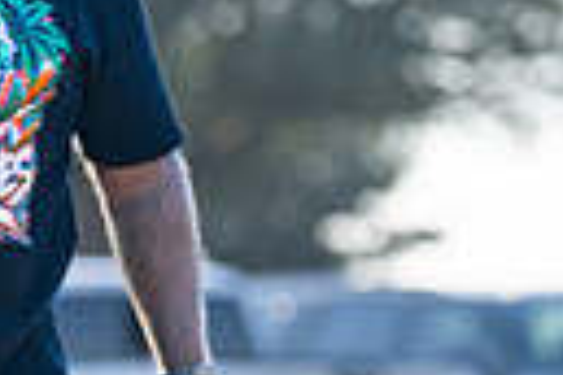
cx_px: -330
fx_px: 12494
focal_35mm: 799
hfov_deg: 2.6
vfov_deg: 1.7
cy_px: 383
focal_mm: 122
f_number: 2.8
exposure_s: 1/1600
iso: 250
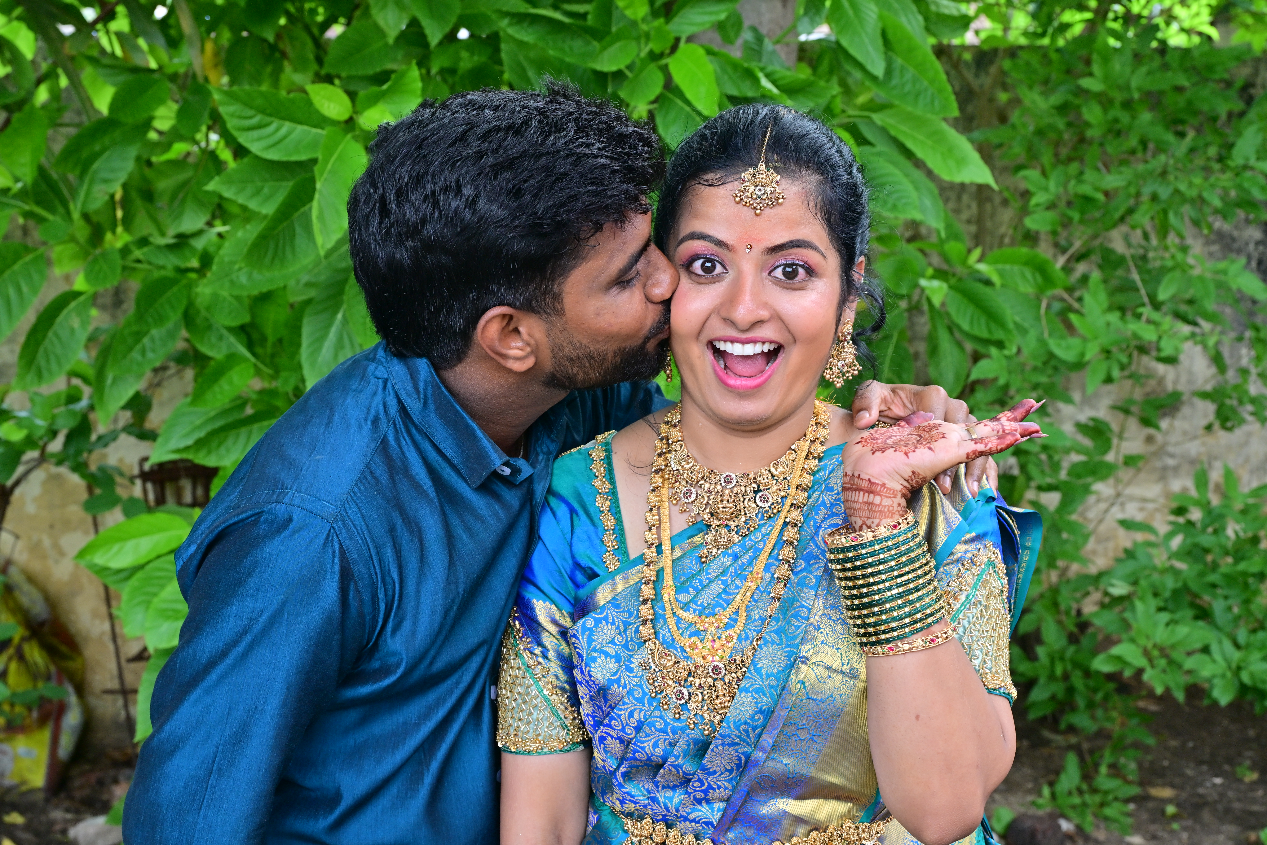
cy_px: 422
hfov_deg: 42.7
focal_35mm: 46
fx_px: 1619
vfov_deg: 29.2
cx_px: 634
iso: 500
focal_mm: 46
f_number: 8
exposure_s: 1/125
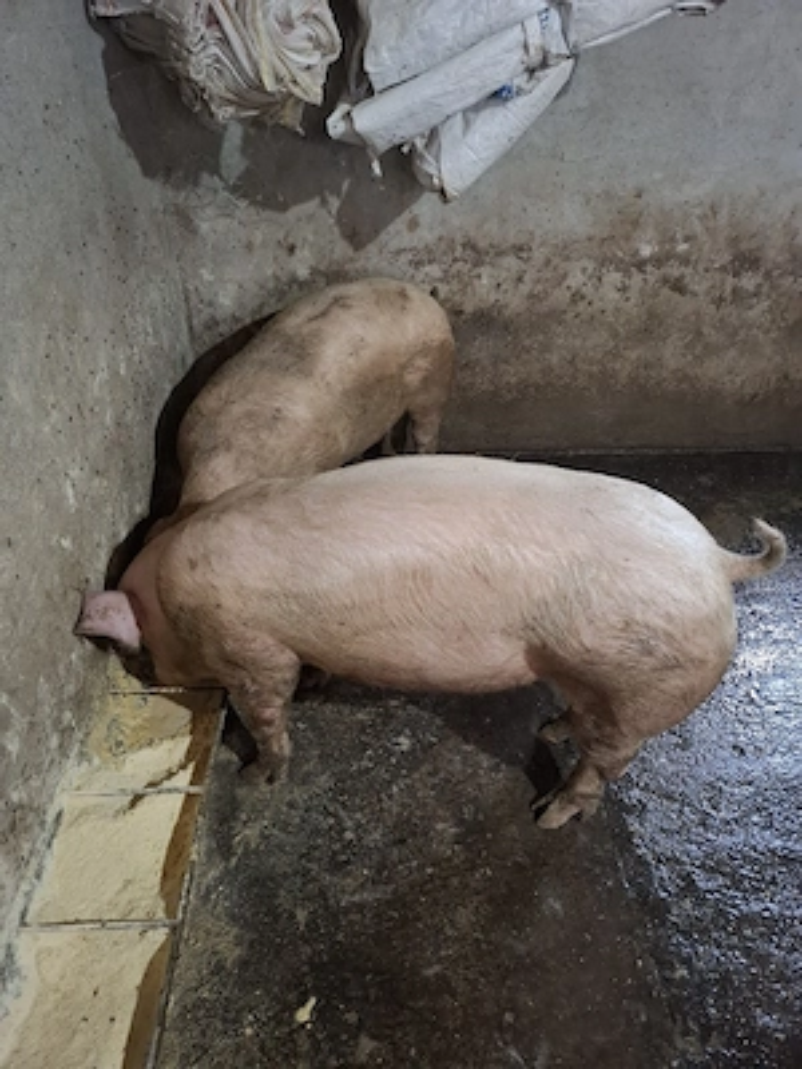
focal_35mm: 23
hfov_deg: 58.9
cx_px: 401
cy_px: 534
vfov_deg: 73.9
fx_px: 710
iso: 640
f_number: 1.8
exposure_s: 1/25
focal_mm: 5.54
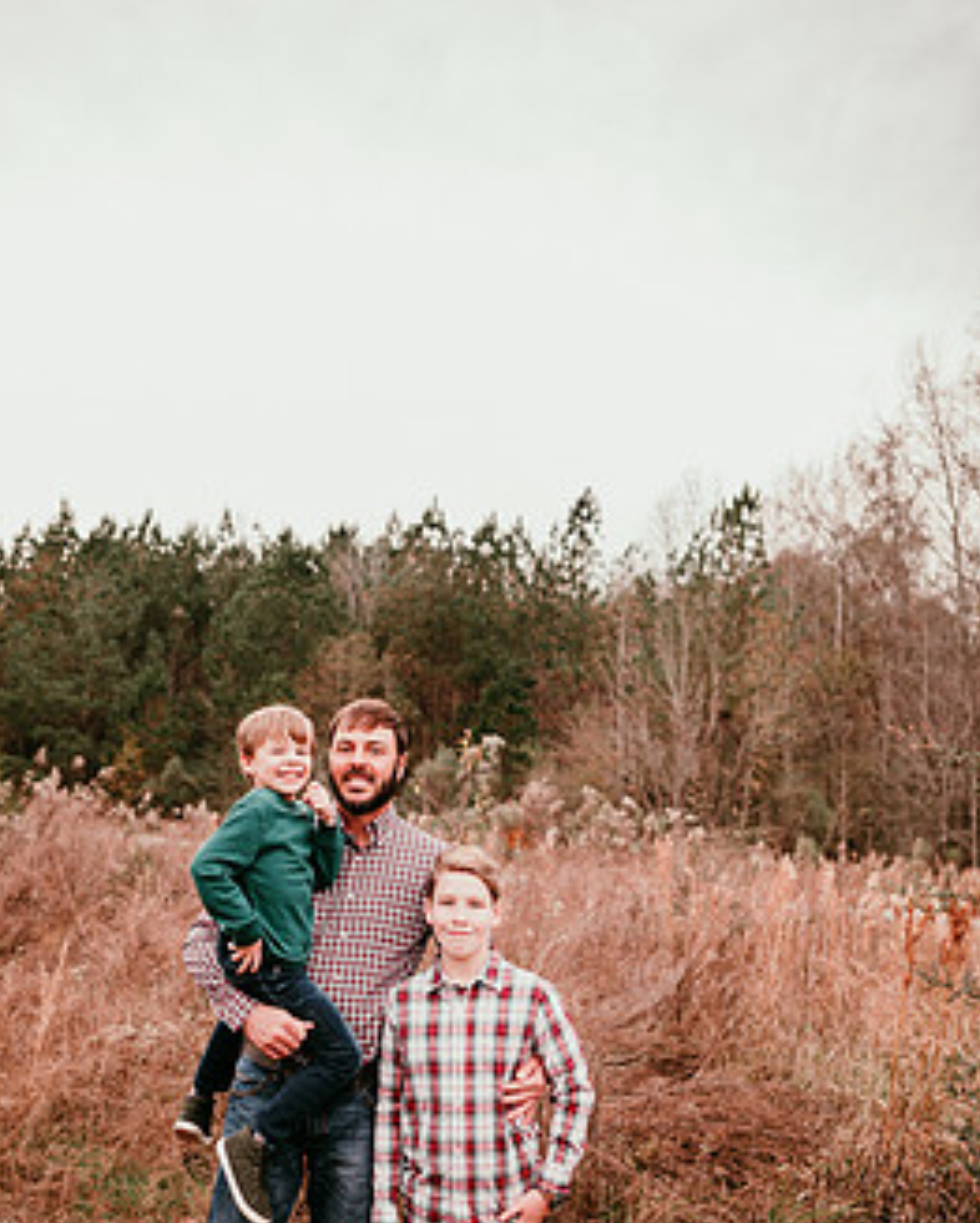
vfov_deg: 56.6
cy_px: 752
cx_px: 430
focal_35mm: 31
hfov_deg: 47.1
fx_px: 1123
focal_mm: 24
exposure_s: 1/160
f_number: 2.2
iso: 100
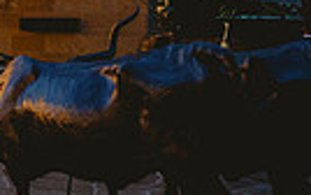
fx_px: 899
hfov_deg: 16.4
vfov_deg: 12.3
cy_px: 7
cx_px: -253
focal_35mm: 106
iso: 1600
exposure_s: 1/125
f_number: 3.5
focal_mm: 24
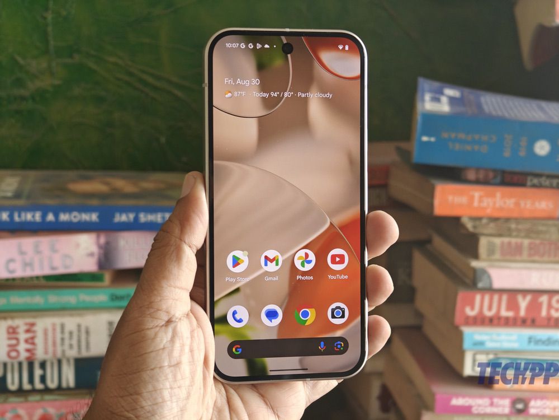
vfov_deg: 21.0
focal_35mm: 70
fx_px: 1130
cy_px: 210
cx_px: 280
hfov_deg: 27.8
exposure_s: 1/50
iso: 500
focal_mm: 13.3
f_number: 14
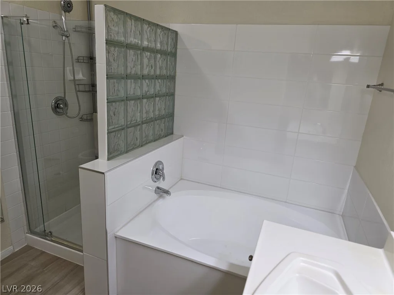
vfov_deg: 58.9
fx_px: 262
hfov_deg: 73.9
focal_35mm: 23
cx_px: 197
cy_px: 148
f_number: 1.7
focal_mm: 6.3
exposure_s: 1/120
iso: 80
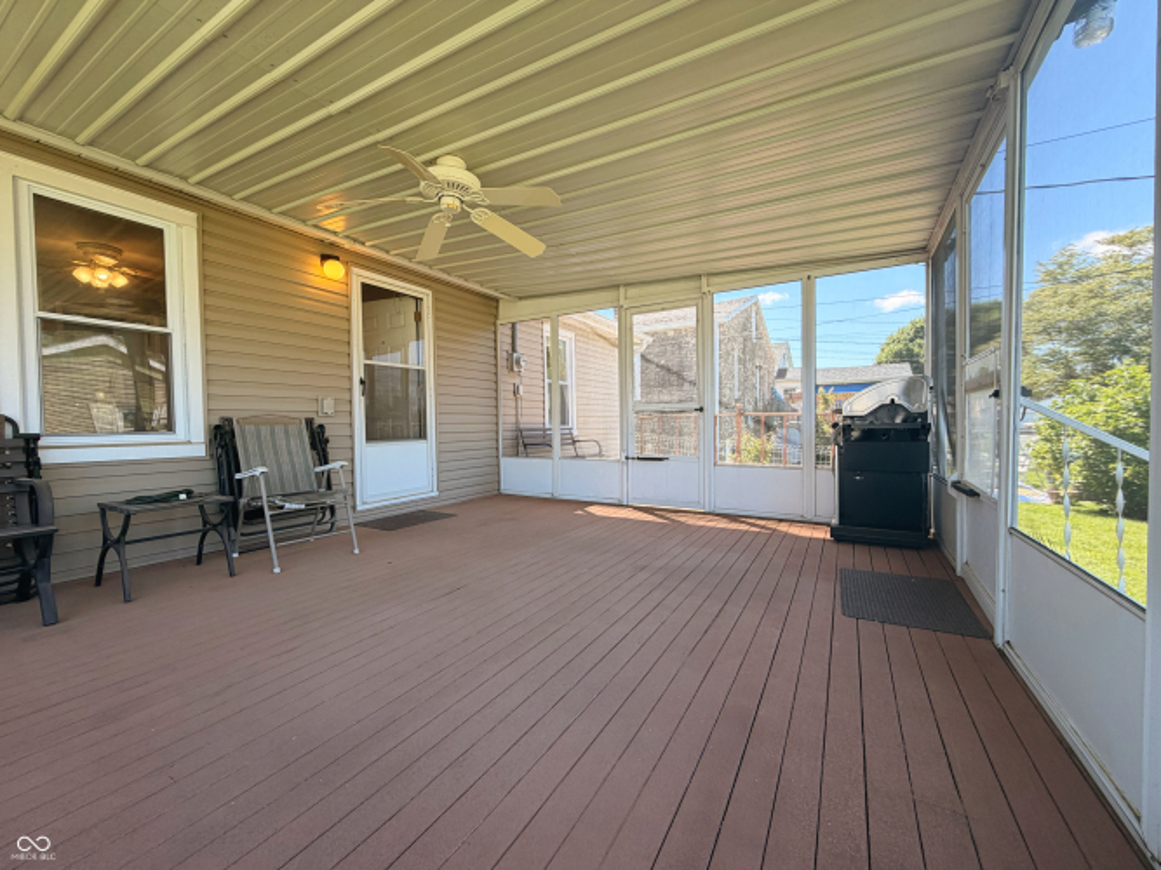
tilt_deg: -1.5
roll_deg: +1.6
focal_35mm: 14
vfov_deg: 85.7
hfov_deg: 102.1
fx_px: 469
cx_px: 580
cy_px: 435
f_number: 2.2
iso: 50
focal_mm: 2.22
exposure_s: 1/121
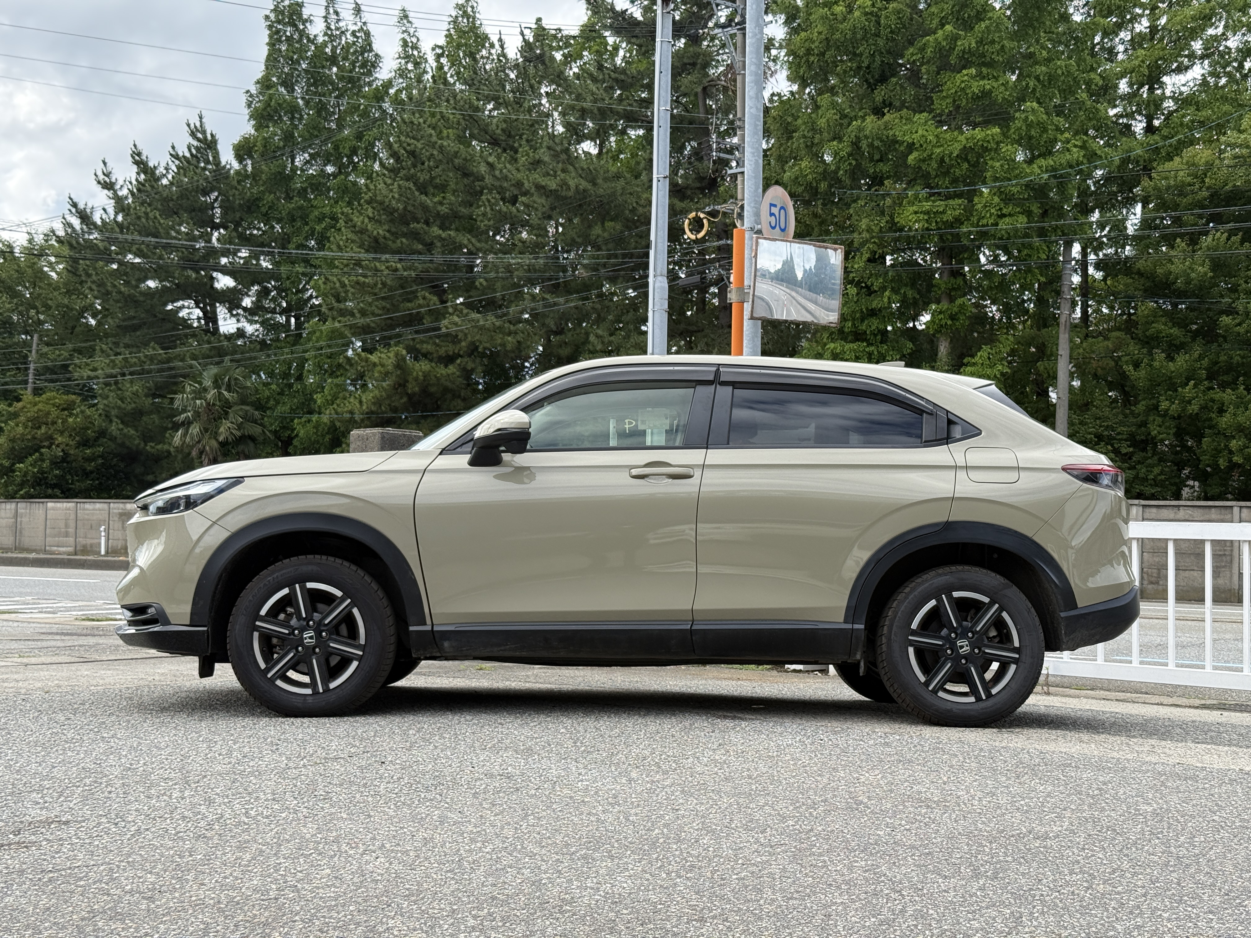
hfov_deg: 39.7
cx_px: 626
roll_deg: -1.0
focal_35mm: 48
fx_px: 1735
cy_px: 469
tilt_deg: +2.2
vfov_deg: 30.3
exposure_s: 1/1678
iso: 64
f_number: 1.78
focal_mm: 6.76
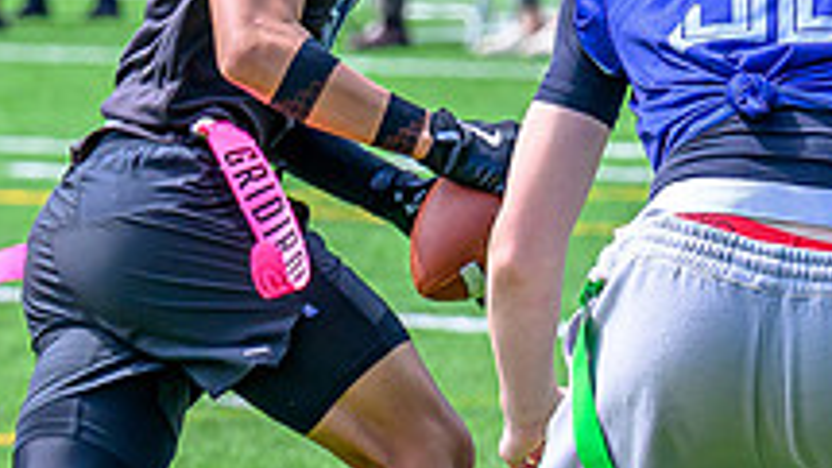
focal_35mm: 499
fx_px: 11010
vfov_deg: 2.4
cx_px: 399
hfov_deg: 4.3
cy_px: 191
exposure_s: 1/2000
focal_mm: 98
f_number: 3.5
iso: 320
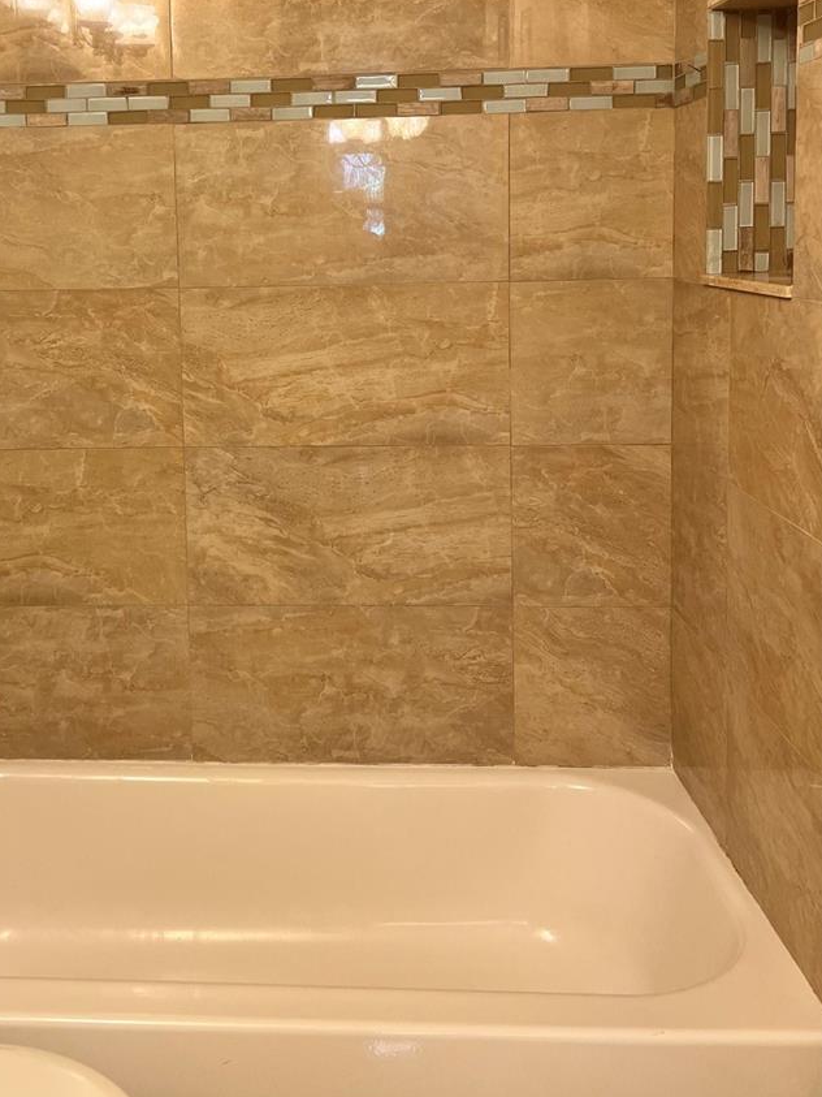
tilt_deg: -2.8
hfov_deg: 38.0
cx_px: 241
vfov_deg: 48.9
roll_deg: +1.8
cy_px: 328
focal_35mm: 37
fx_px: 1172
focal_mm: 5.7
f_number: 1.5
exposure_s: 1/60
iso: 80
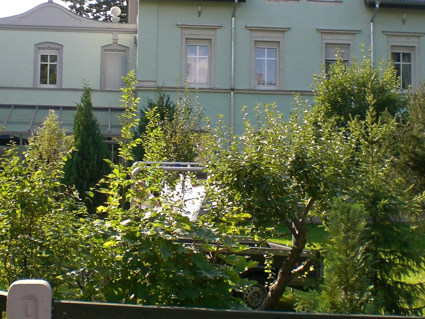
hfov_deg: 29.8
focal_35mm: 65
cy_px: 137
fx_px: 798
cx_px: 192
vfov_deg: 22.6
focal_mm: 6.3
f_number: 4.4
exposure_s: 1/160
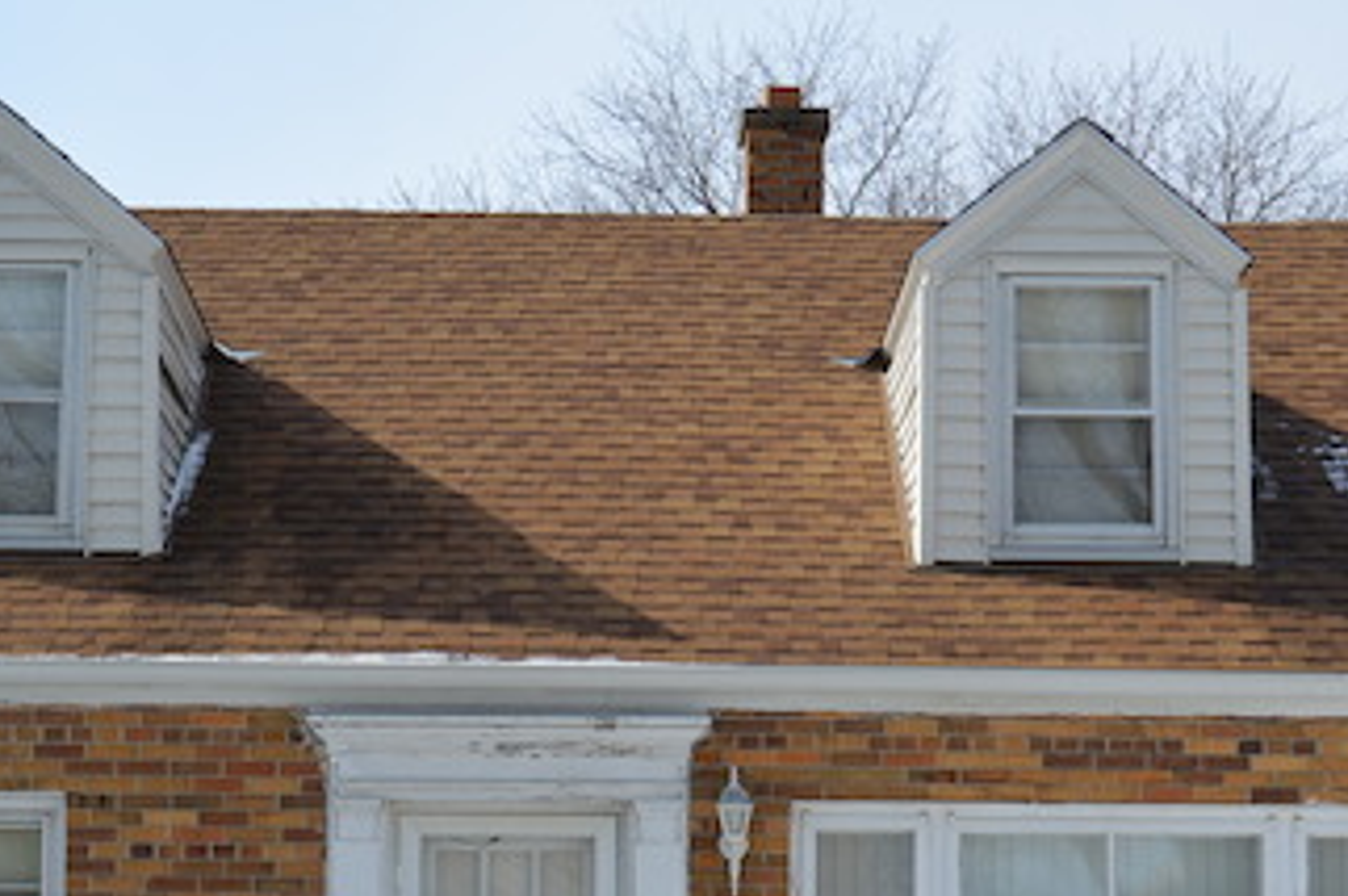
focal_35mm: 91
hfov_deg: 22.4
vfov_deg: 14.7
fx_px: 3404
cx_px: 653
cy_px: 976
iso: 100
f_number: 8
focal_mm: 26
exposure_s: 1/250
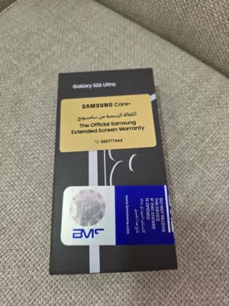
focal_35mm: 23
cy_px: 153
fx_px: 203
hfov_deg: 58.9
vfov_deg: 73.9
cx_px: 114
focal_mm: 6.3
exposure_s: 1/51
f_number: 1.7
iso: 125
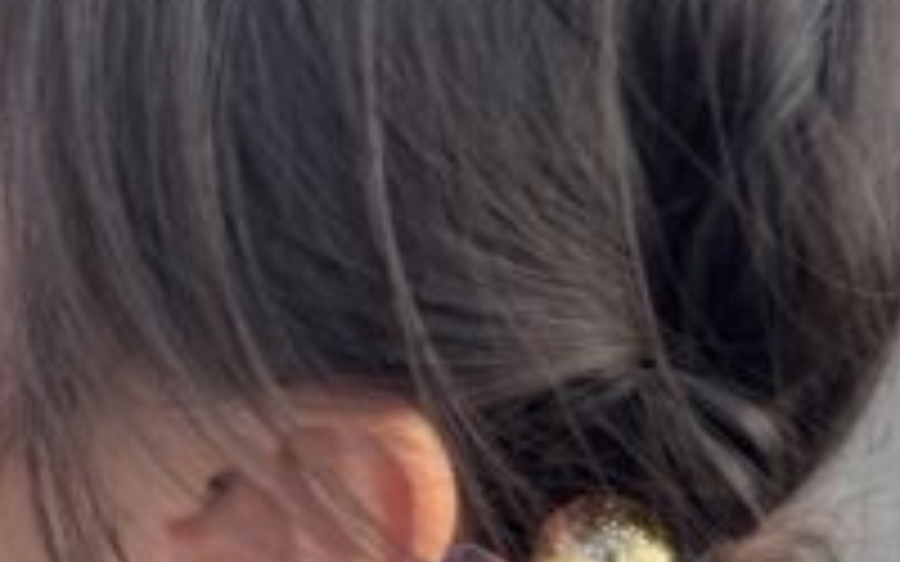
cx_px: 529
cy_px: 517
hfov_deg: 29.7
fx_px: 1692
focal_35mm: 69
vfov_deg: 18.5
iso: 125
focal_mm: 5.96
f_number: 1.6
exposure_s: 1/121
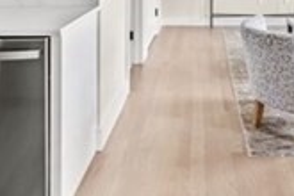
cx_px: 205
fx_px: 359
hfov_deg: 43.6
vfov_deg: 25.9
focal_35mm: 44
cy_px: -61
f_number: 6.3
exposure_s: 1/5
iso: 100
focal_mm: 14
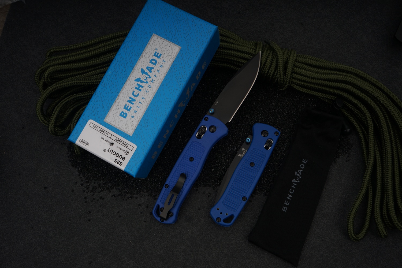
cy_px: 134
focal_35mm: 32
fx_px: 357
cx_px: 201
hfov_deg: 58.7
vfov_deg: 41.1
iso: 160
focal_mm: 32
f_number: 22
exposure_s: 1/200
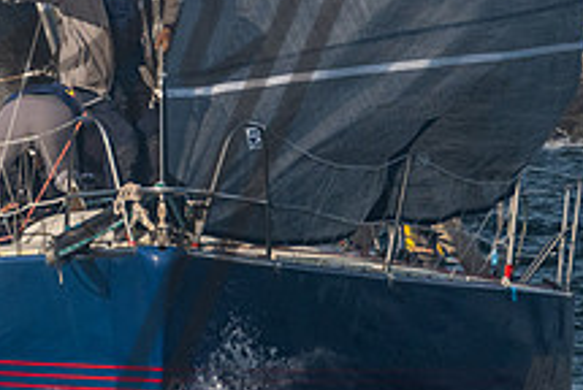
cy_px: -226
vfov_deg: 2.0
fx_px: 10995
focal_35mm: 678
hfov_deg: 3.0
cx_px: 127
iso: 400
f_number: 8
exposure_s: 1/1250
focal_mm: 170
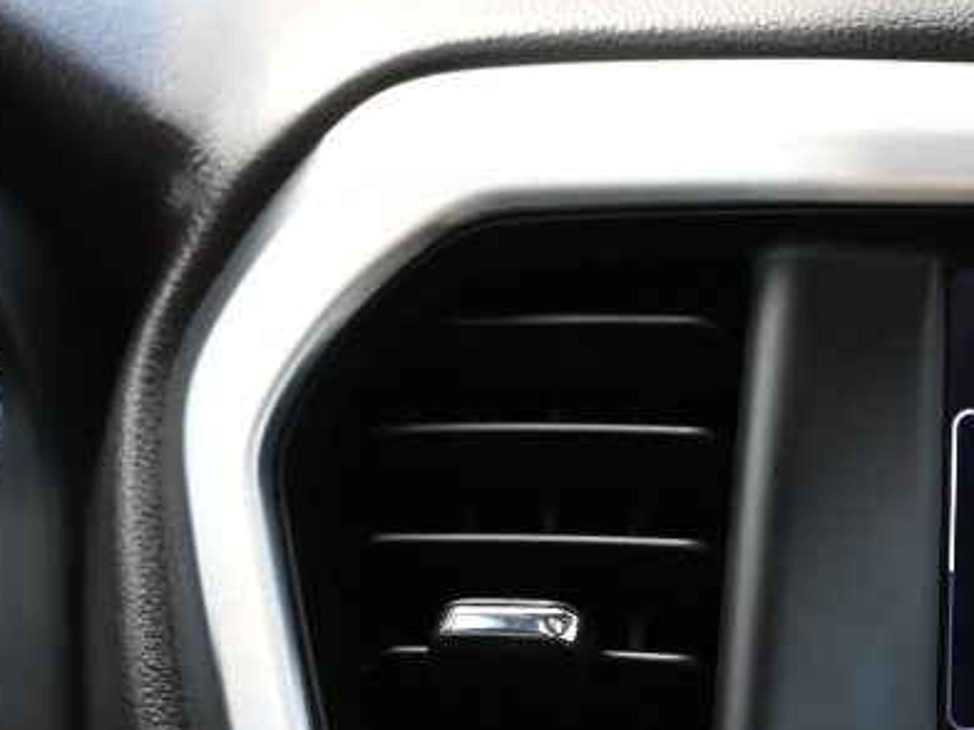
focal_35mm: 211
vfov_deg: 7.0
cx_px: 1523
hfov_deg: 9.1
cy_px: 953
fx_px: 5937
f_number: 4
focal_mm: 53
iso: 400
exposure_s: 1/200
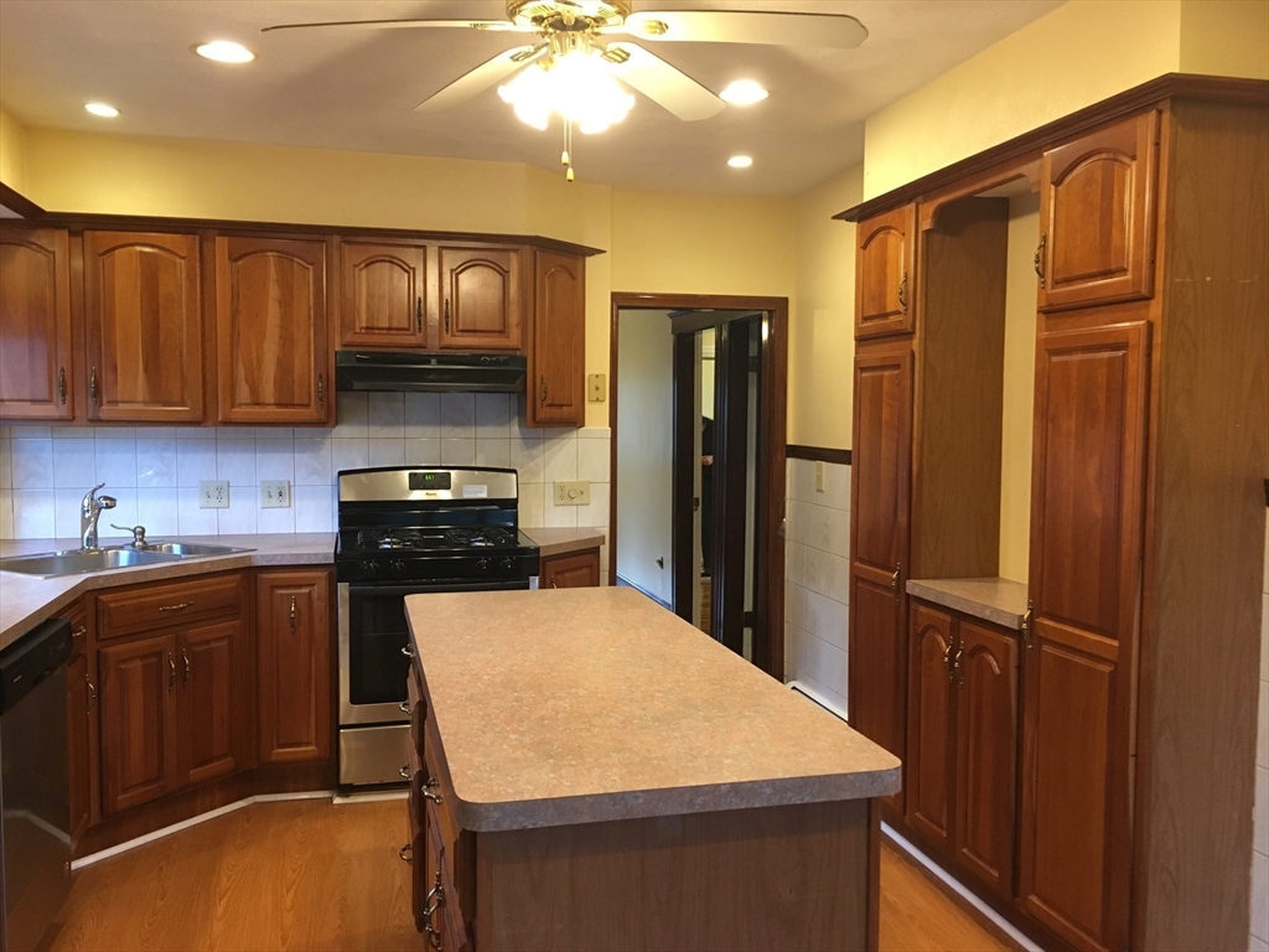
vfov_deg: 48.2
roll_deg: -0.7
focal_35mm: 29
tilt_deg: -4.3
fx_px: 1063
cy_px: 476
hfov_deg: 61.7
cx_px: 634
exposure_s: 1/30
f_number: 2.2
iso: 125
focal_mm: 4.15
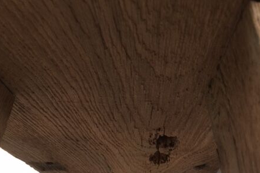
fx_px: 318
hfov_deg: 44.5
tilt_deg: +11.6
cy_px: 161
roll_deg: -0.9
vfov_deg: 29.1
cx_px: 136
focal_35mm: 44
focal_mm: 4.15
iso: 40
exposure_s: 1/33
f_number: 2.2
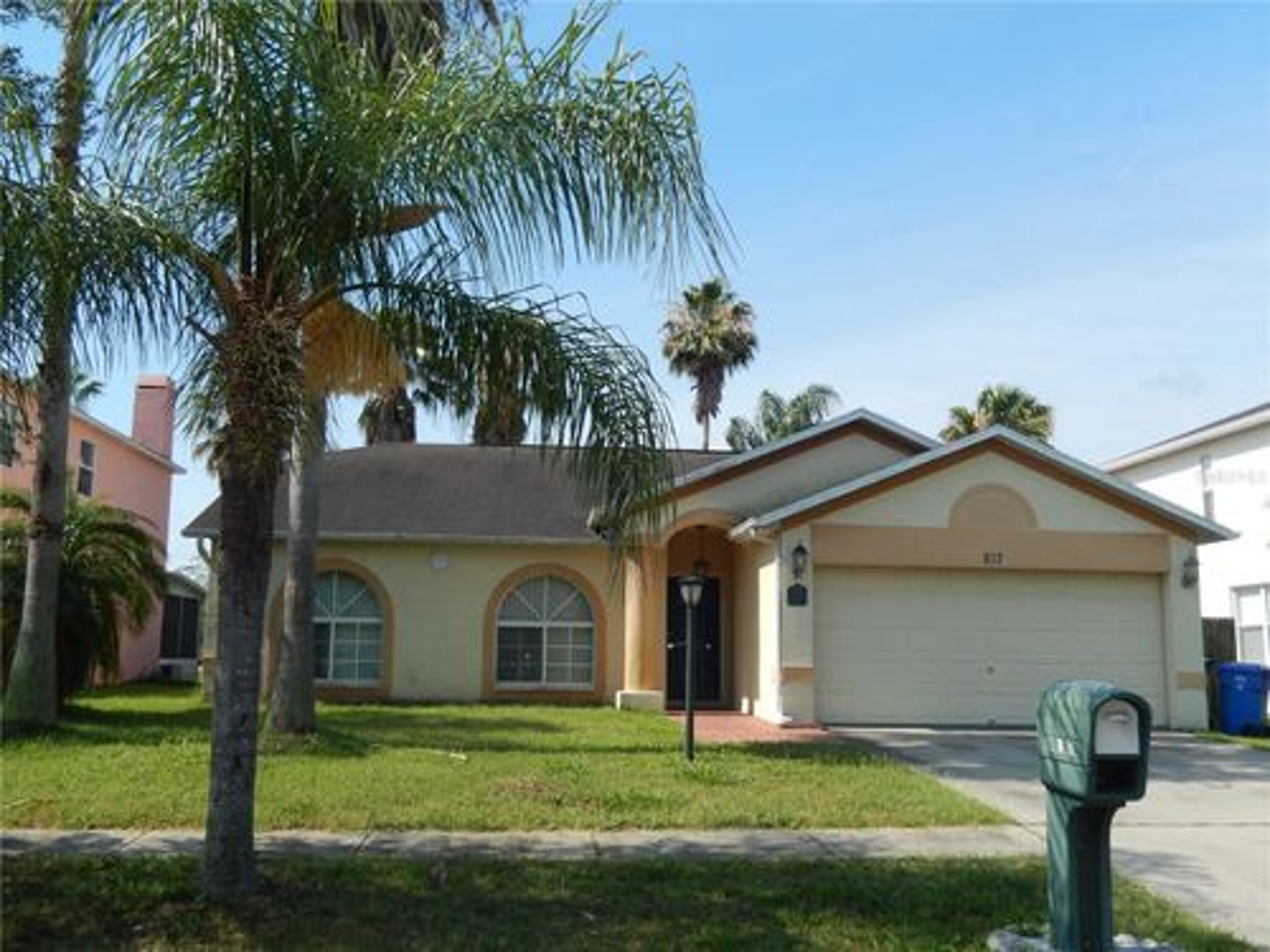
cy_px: 476
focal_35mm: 32
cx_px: 635
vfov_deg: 44.2
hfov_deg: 56.8
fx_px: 1174
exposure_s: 1/800
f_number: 3.8
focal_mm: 5.7
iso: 125
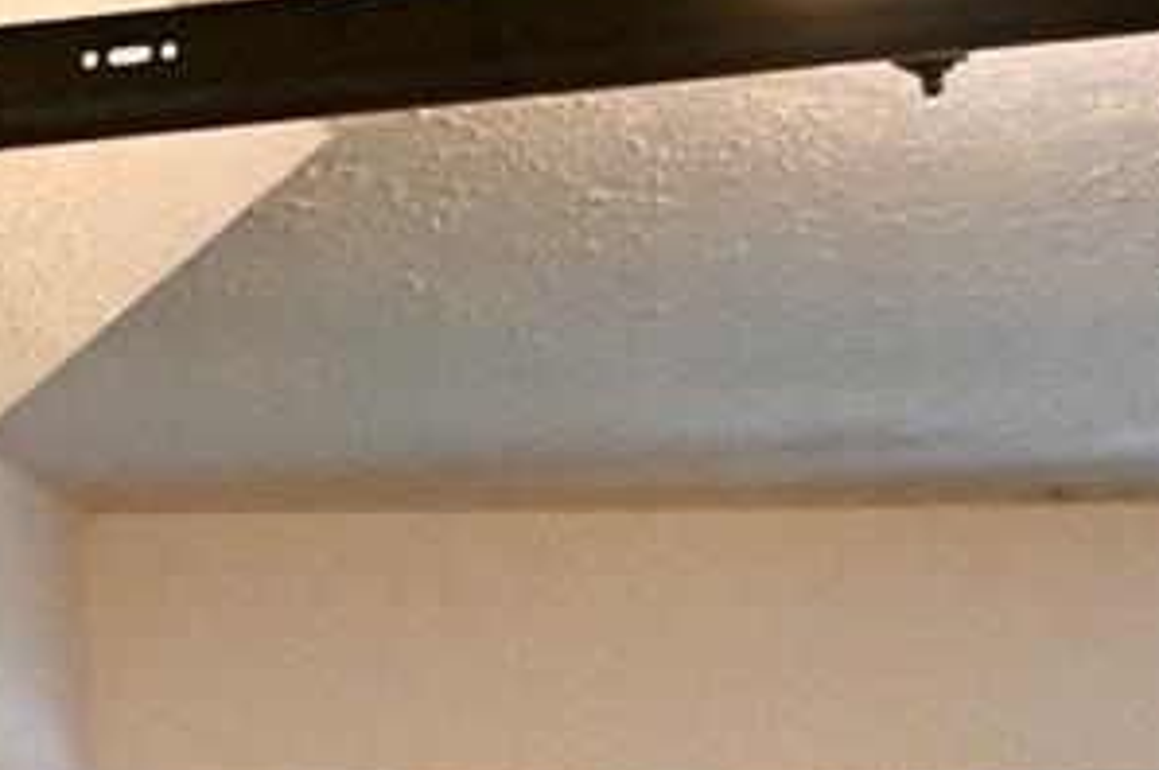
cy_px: 2042
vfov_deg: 7.6
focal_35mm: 165
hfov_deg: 12.4
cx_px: 159
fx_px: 5306
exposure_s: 1/60
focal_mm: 24
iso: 3200
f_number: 4
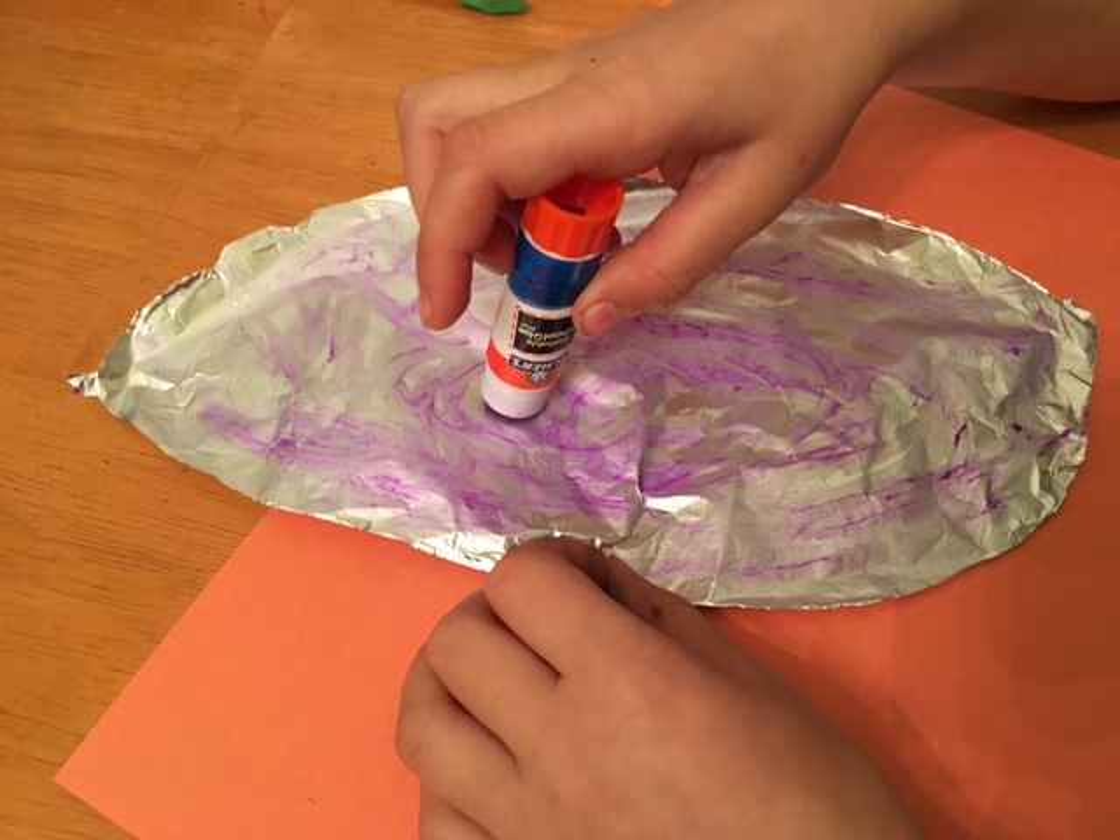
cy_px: 420
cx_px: 560
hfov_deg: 61.7
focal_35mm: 29
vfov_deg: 48.2
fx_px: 938
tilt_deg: -57.4
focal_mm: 4.15
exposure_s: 1/30
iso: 160
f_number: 2.2
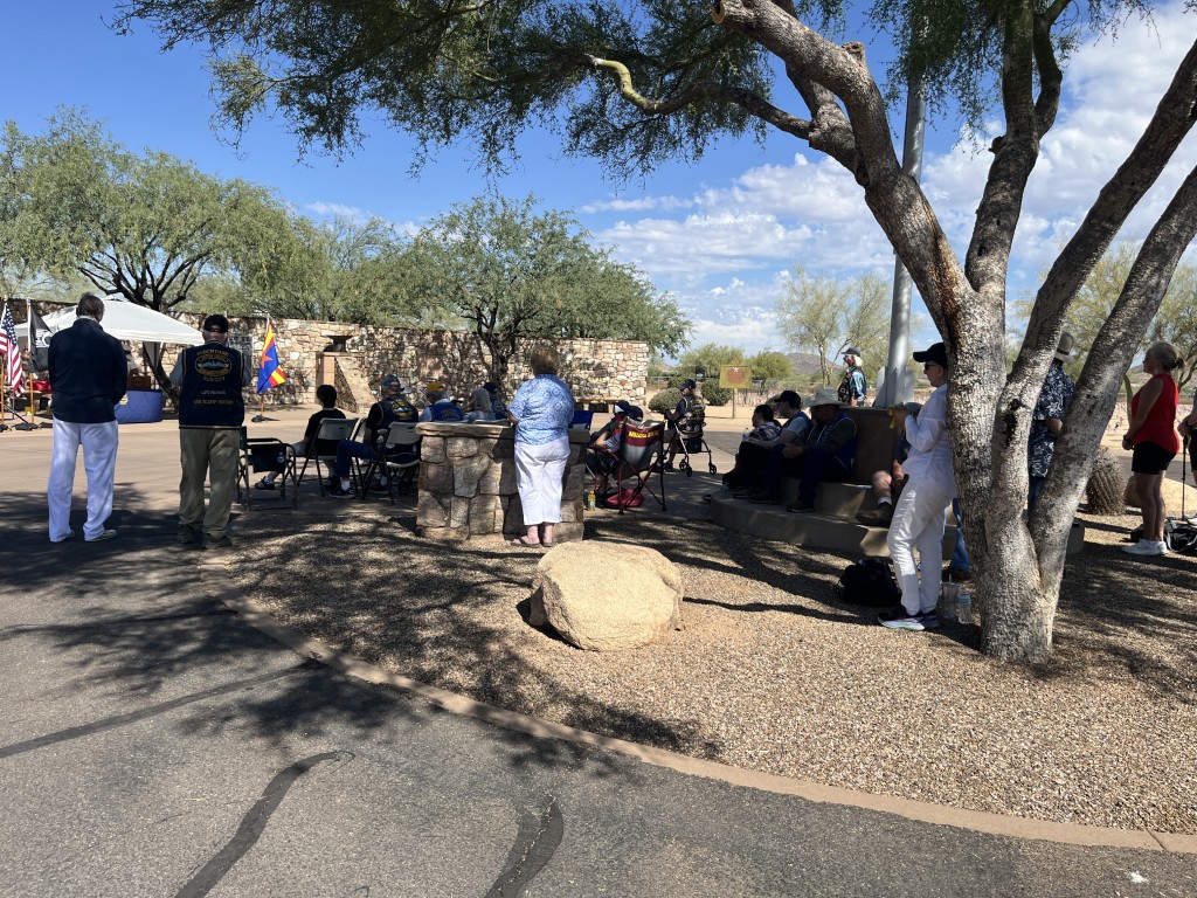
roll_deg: -1.7
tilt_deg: -5.5
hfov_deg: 67.3
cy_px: 449
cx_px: 598
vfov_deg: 53.1
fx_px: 899
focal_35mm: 26
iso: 50
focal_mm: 5.1
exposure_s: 1/3413
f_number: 1.6
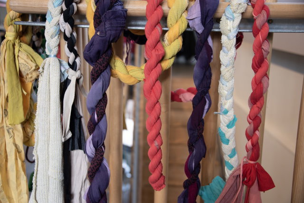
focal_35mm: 48
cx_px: 152
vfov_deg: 28.1
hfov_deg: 41.1
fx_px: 405
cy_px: 102
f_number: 4.2
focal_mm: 48
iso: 640
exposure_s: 1/60
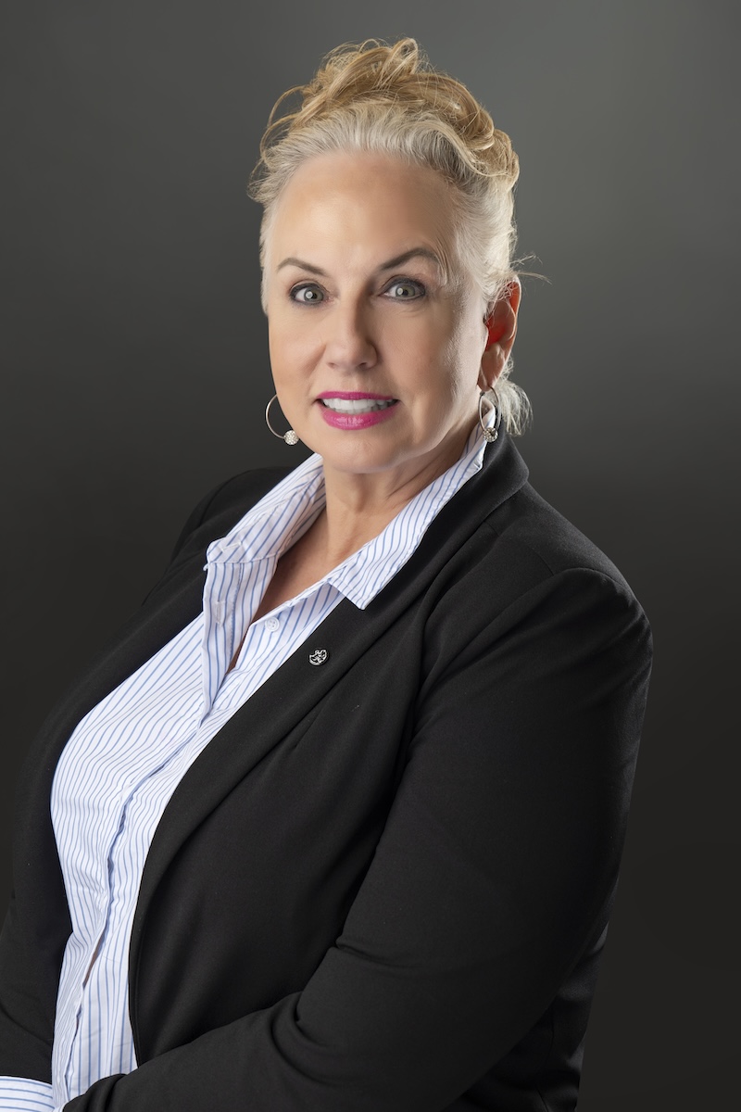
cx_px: 370
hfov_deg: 22.6
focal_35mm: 60
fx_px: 1852
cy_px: 556
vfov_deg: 33.4
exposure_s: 1/125
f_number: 5.6
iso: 100
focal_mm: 60
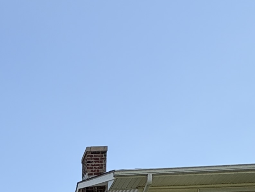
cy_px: 386
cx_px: -87
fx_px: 523
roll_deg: -2.3
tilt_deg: +0.6
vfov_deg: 16.0
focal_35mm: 71
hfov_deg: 23.7
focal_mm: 2.22
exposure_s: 1/1323
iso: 50
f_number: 2.2
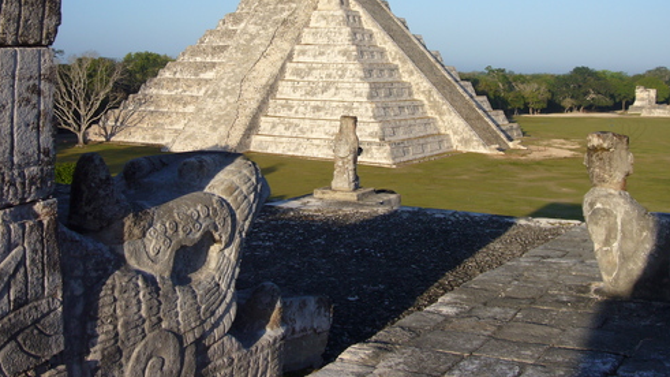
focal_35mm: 51
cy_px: 124
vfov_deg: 23.4
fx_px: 906
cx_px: 338
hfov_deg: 40.6
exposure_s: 1/200
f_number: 7.1
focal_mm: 7.5
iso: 80
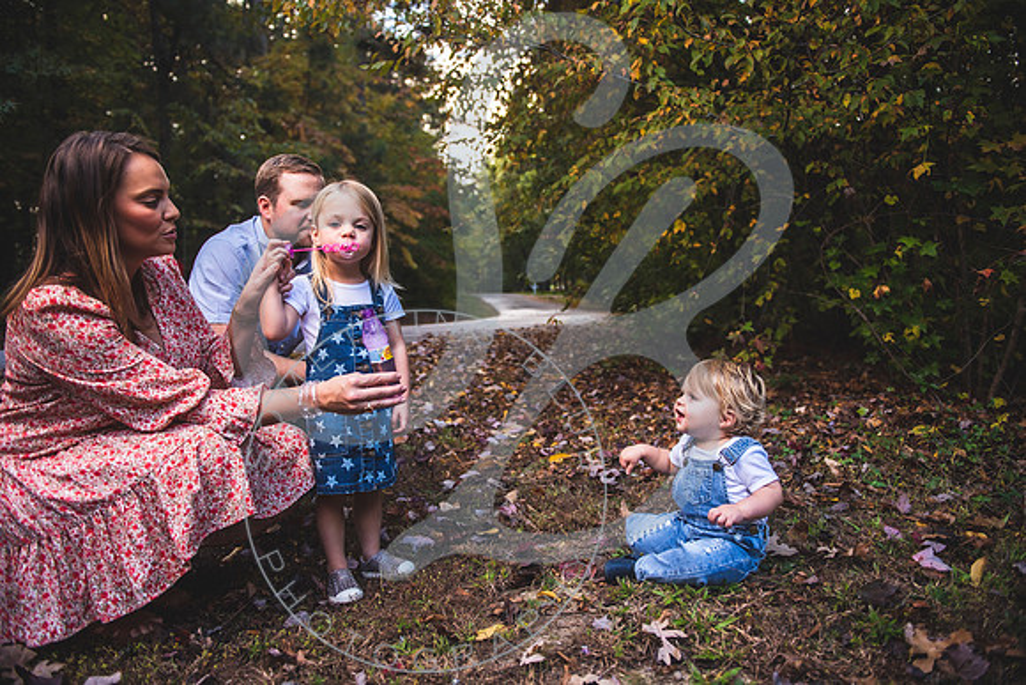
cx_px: 513
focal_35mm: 24
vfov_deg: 53.2
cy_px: 342
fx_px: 684
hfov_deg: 73.7
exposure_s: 1/200
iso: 100
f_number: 2.8
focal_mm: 24
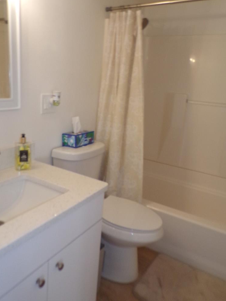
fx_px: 252
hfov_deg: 48.2
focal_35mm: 29
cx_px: 115
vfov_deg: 61.5
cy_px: 134
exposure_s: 1/34
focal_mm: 4.3
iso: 200
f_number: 3
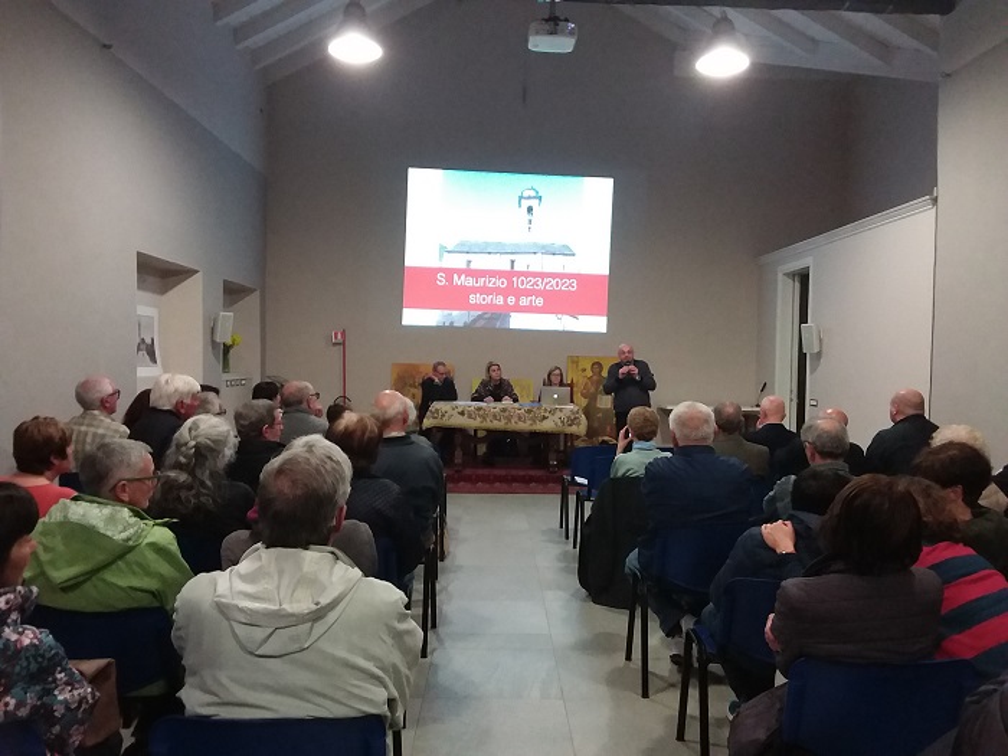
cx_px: 504
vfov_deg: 51.4
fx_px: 786
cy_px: 378
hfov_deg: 65.3
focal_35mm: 27
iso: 200
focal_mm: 2.91
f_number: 1.9
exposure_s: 1/17
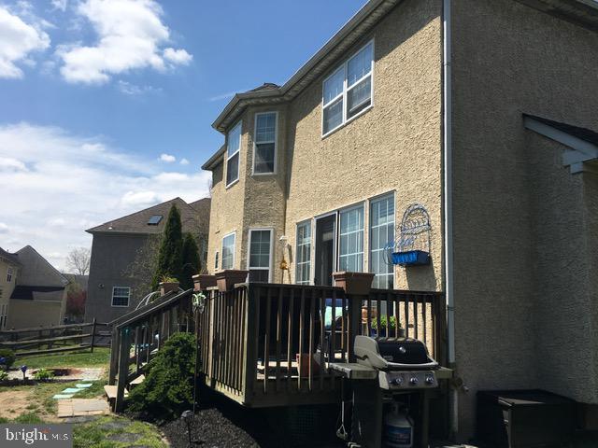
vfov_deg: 48.2
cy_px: 224
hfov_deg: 61.7
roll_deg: -1.4
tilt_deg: +8.9
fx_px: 501
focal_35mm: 29
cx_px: 299
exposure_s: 1/2331
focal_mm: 4.15
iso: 25
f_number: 2.2
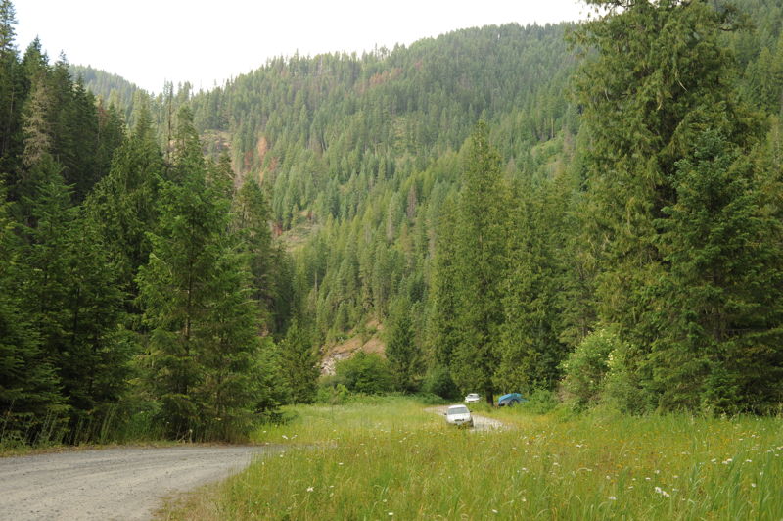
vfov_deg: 37.8
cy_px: 260
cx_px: 392
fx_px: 761
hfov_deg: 54.5
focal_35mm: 35
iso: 400
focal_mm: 35
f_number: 9
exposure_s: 1/125
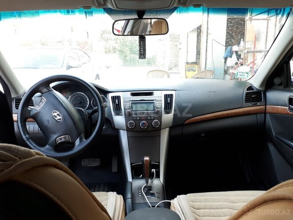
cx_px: 146
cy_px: 110
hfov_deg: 65.3
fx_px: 229
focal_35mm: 27
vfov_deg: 51.4
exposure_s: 1/33
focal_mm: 3.6
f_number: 1.9
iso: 50
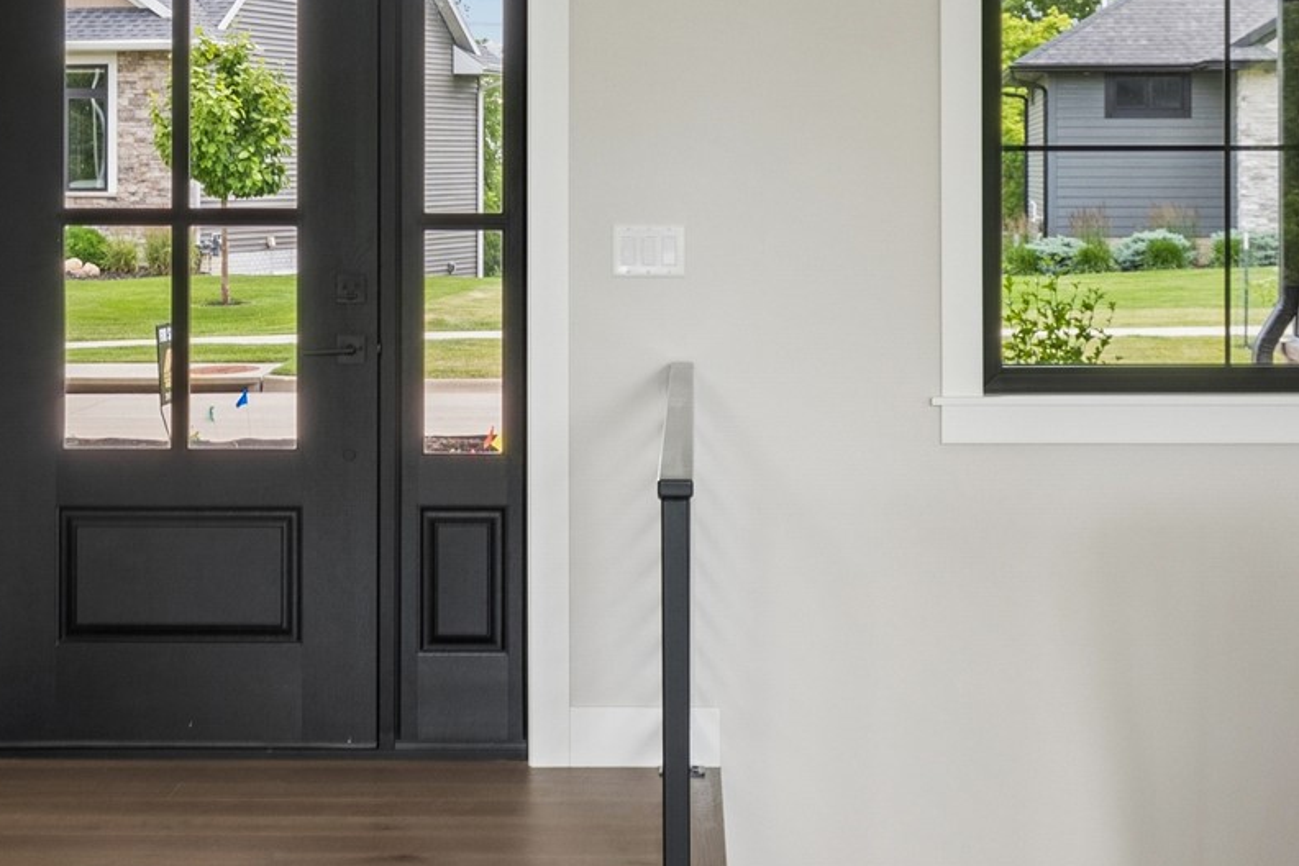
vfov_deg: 15.1
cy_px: 158
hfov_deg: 22.6
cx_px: 554
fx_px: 3247
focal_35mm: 90
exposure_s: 1/15
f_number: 9
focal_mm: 28
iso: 400
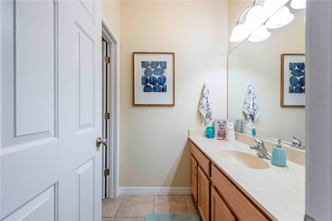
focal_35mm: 14
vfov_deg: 81.2
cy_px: 110
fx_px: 129
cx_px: 166
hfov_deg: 104.3
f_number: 8
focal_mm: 14
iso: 800
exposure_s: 1/40
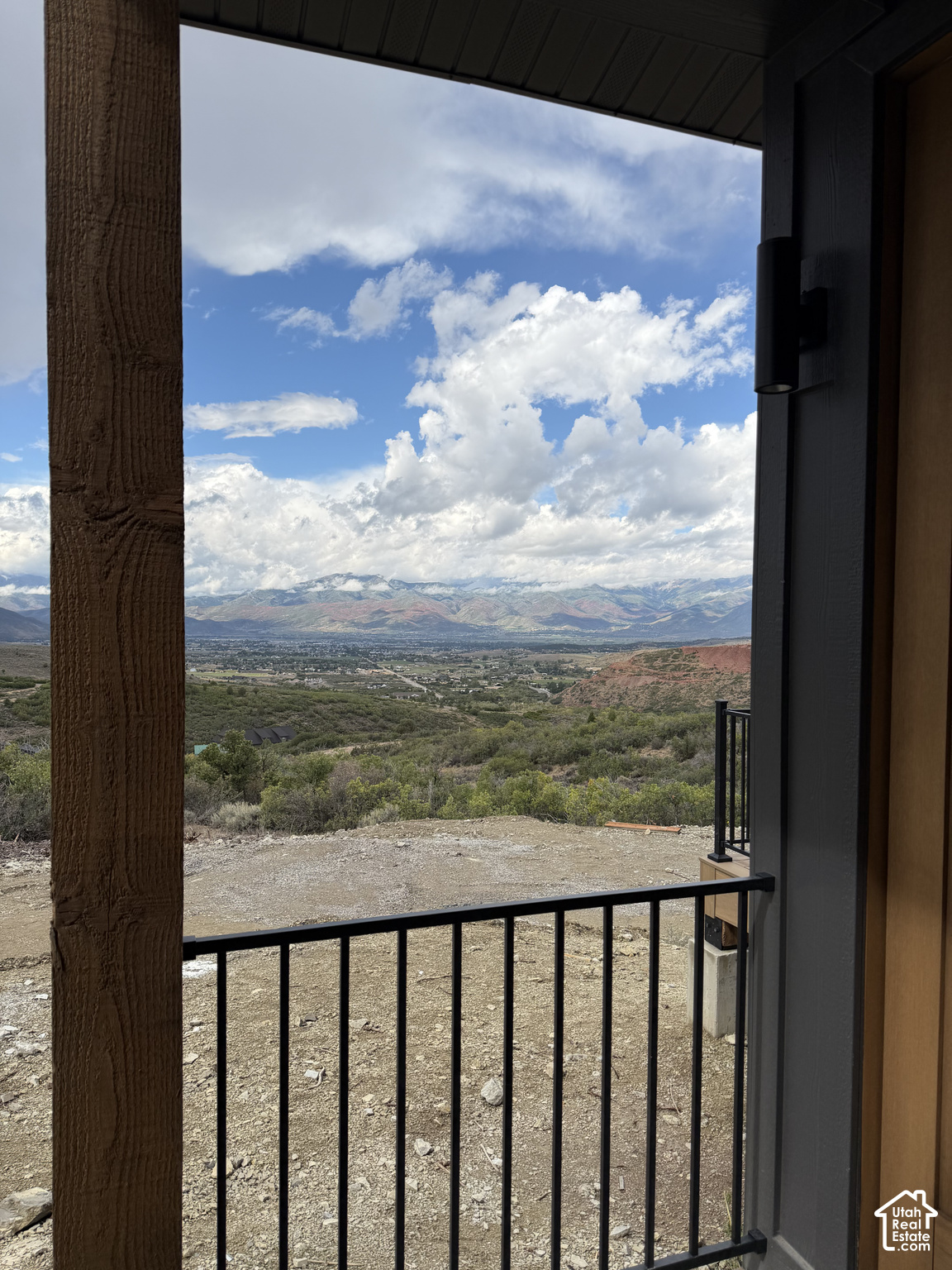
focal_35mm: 24
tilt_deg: -2.1
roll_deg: -0.5
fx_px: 880
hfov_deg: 56.8
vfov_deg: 71.6
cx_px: 476
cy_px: 635
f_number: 1.78
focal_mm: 6.76
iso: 80
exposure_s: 1/4975
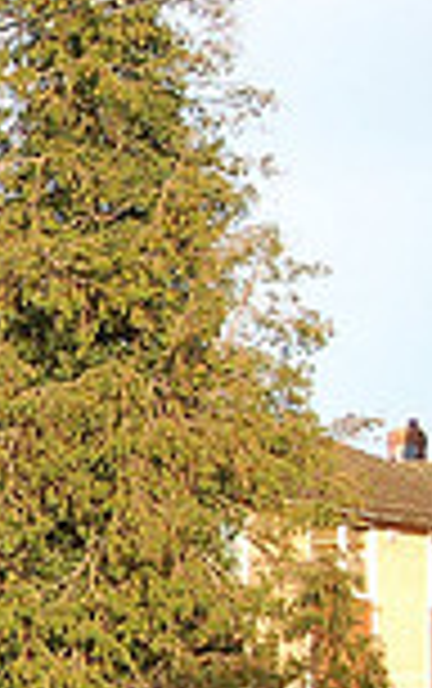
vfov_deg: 8.6
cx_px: -774
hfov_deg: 5.2
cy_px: 636
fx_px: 4565
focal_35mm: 243
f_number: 5.3
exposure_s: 1/640
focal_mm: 42
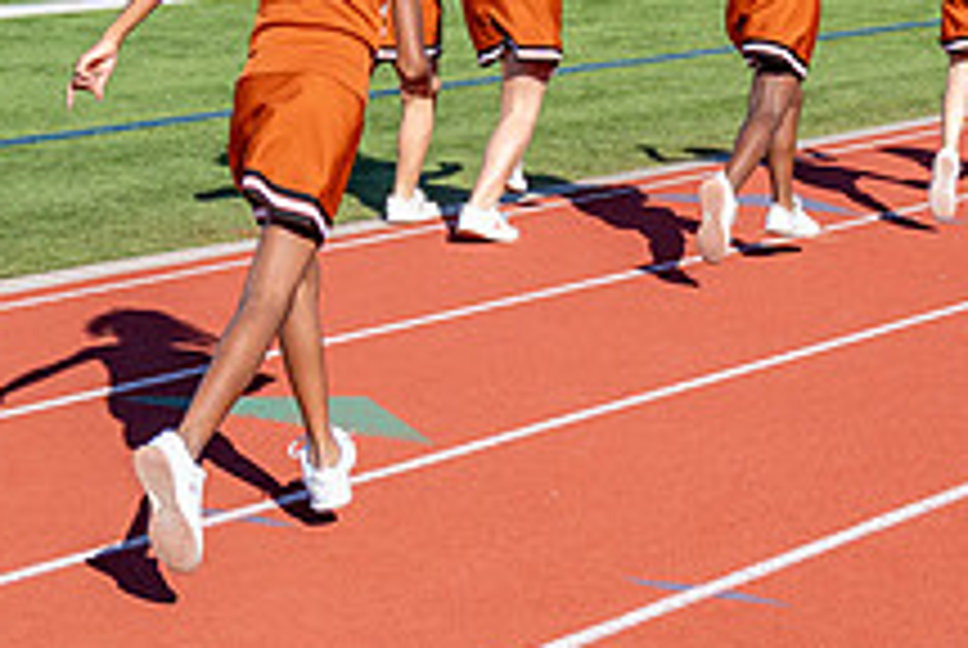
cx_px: 953
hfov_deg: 17.4
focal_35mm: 115
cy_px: -20
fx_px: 3096
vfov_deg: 11.8
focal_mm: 28.8
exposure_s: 1/3200
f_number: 2.8
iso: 250
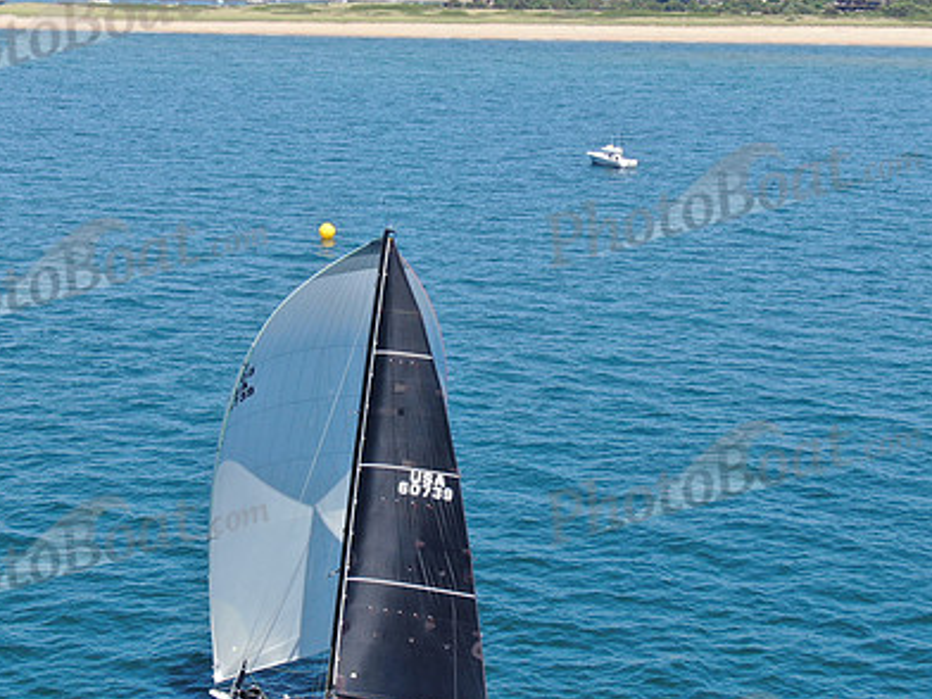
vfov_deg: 20.7
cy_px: 374
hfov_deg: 27.4
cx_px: 409
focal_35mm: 71
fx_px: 1912
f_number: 3.8
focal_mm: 8.6
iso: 100
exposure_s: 1/500
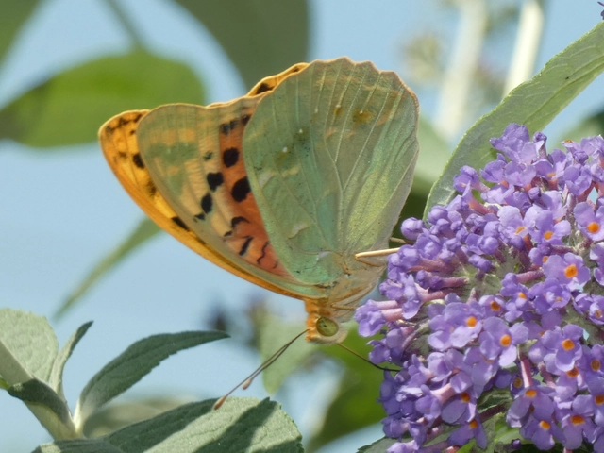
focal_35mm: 362
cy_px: 226
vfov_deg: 4.1
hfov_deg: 5.5
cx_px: 302
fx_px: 6316
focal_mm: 64.9
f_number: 5.6
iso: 80
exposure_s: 1/250
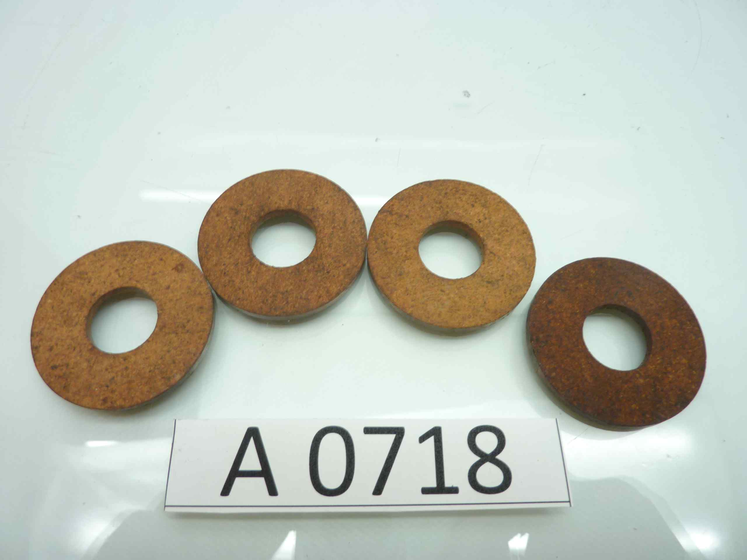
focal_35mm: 25
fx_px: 539
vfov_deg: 54.9
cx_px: 374
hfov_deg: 69.4
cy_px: 280
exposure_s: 1/15
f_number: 3.3
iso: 80
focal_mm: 4.1
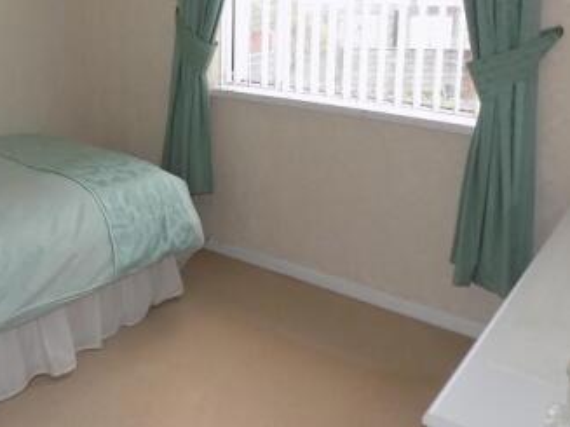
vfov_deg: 34.3
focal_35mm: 41
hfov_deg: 45.0
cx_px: 182
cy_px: 98
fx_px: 675
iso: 80
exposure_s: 1/50
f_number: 3.1
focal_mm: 4
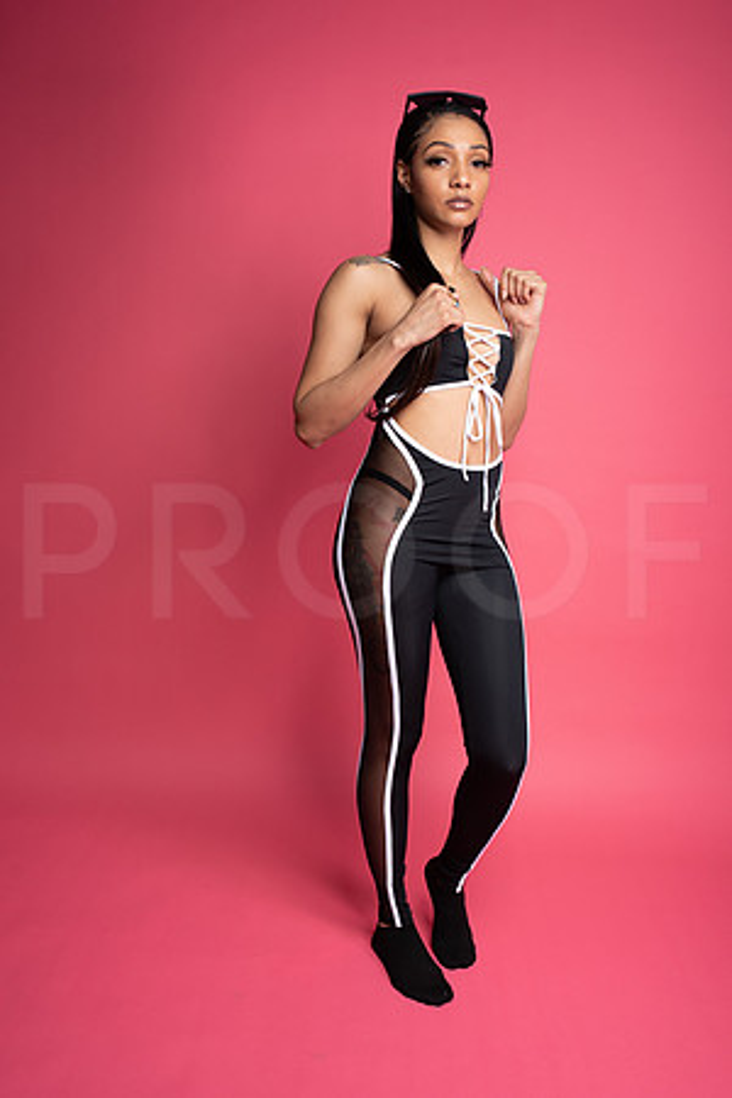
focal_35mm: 35
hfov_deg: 37.9
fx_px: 1067
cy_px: 549
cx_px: 366
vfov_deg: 54.4
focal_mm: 35
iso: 160
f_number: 5.6
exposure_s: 1/200
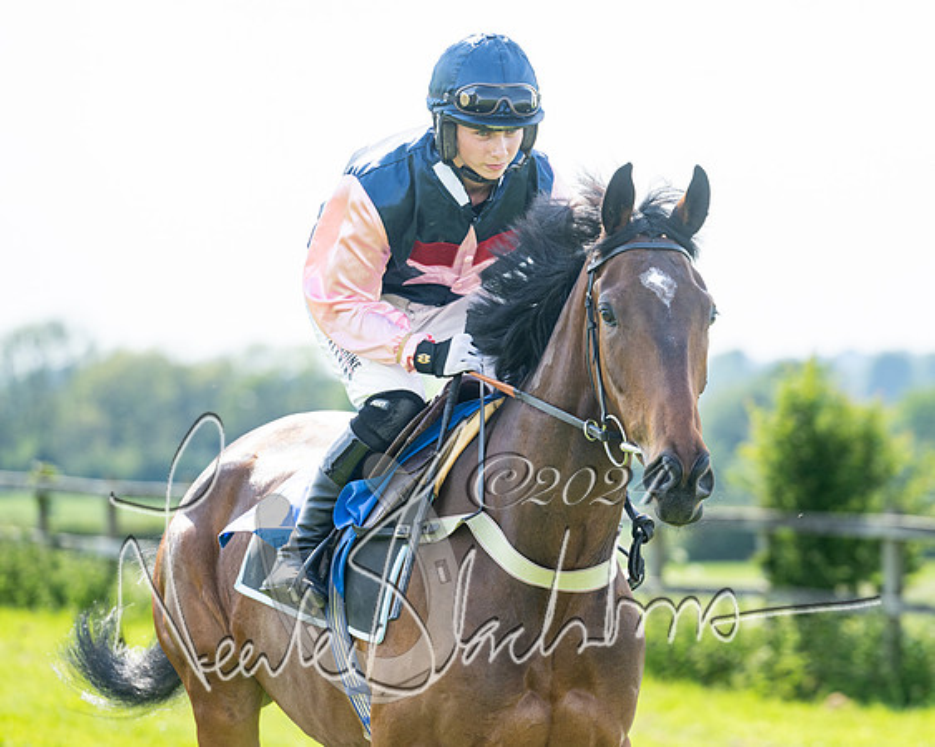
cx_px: 630
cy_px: 344
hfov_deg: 7.4
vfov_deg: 5.9
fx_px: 7222
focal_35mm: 261
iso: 200
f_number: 5
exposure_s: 1/640
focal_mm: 200
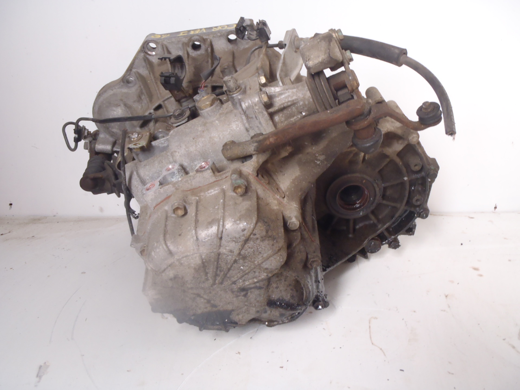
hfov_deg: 49.0
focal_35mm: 38
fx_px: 571
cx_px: 260
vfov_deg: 37.7
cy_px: 195
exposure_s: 1/40
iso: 200
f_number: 4.6
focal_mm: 6.83
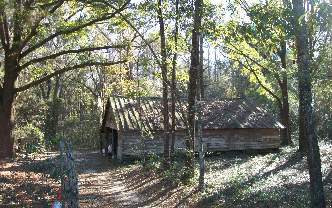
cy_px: 81
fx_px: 353
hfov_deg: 50.4
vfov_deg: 32.7
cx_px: 163
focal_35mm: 39
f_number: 2.7
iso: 80
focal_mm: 6
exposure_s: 1/85.4
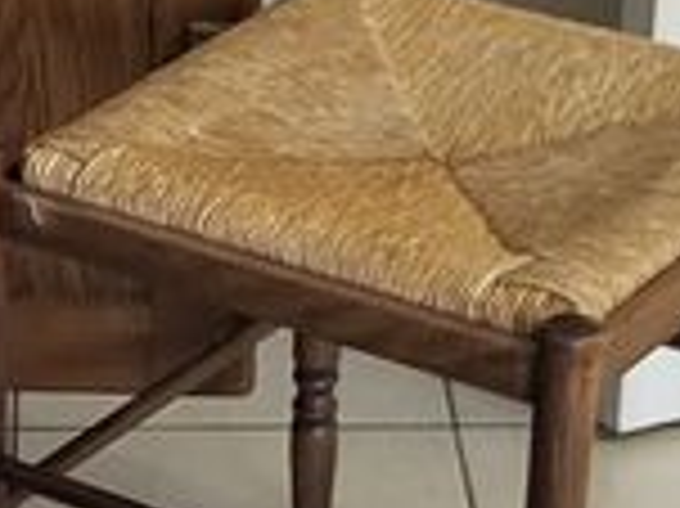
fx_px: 3376
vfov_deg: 8.6
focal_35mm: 172
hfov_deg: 11.1
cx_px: -284
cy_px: 517
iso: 640
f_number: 1.8
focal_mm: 5.4
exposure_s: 1/33.3
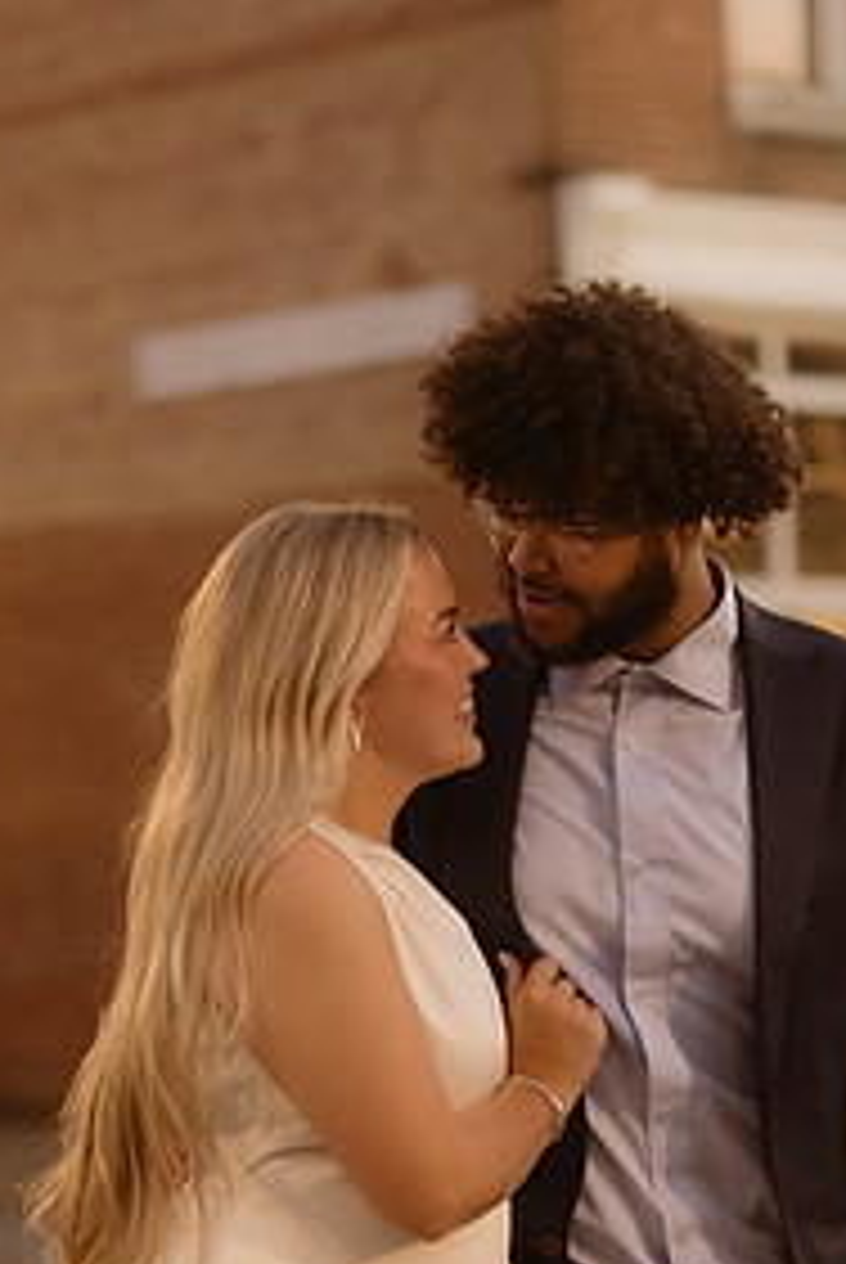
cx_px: 626
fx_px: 4219
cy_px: 756
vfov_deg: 17.0
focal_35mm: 120
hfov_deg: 11.4
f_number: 1.4
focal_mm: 50
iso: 800
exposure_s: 1/160
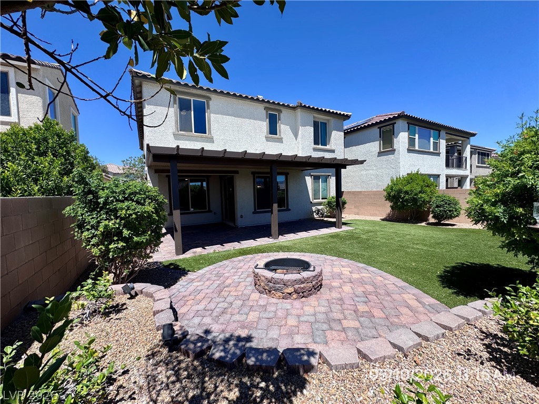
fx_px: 218
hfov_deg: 102.1
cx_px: 270
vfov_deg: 85.7
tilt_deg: -3.6
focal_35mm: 14
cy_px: 202
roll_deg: +0.9
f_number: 2.2
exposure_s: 1/2028
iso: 50
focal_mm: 2.22
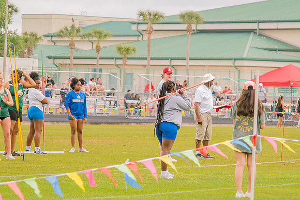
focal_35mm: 255
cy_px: 106
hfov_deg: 8.1
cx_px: 170
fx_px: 2121
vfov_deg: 5.4
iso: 200
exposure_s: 1/200
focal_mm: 120
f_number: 4
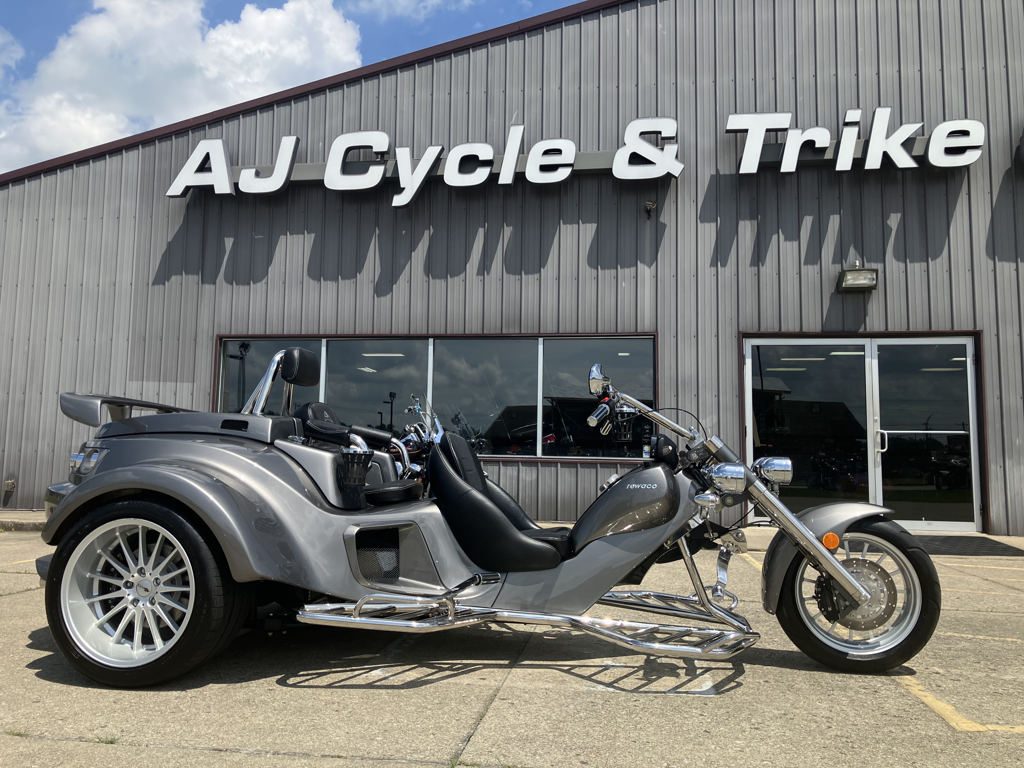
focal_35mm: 28
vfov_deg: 49.7
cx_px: 512
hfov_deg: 63.4
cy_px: 384
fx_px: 828
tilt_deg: +6.5
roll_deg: +0.1
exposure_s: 1/2208
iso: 32
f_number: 1.8
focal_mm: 3.99
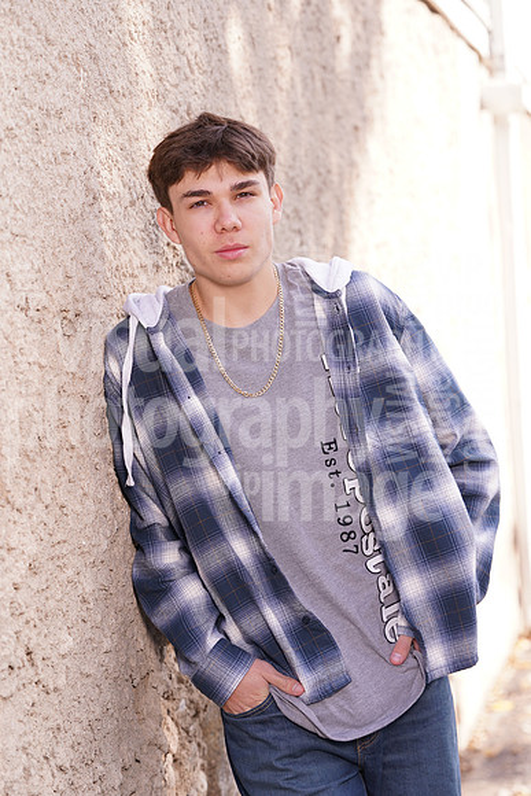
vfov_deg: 23.9
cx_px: 266
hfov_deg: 16.1
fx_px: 1879
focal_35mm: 85
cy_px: 398
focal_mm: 85
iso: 100
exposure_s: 1/125
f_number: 4.5
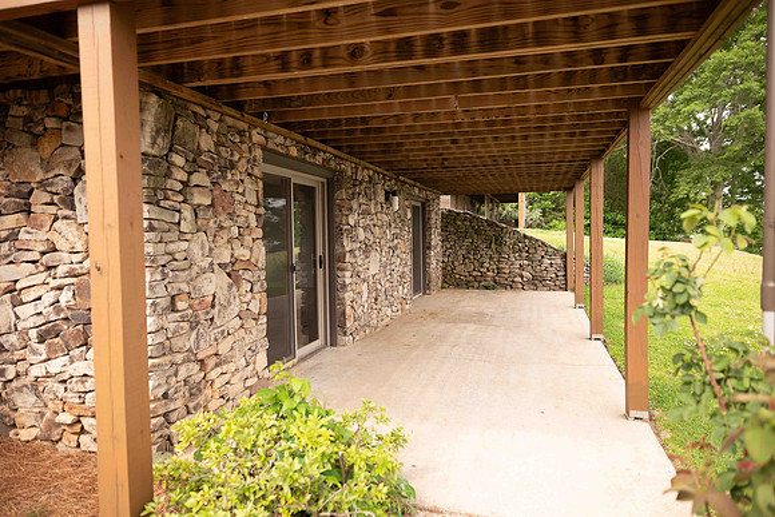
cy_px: 258
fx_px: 517
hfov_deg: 73.7
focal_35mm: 24
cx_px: 388
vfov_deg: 53.2
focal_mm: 24
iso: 125
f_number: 2.5
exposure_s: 1/400
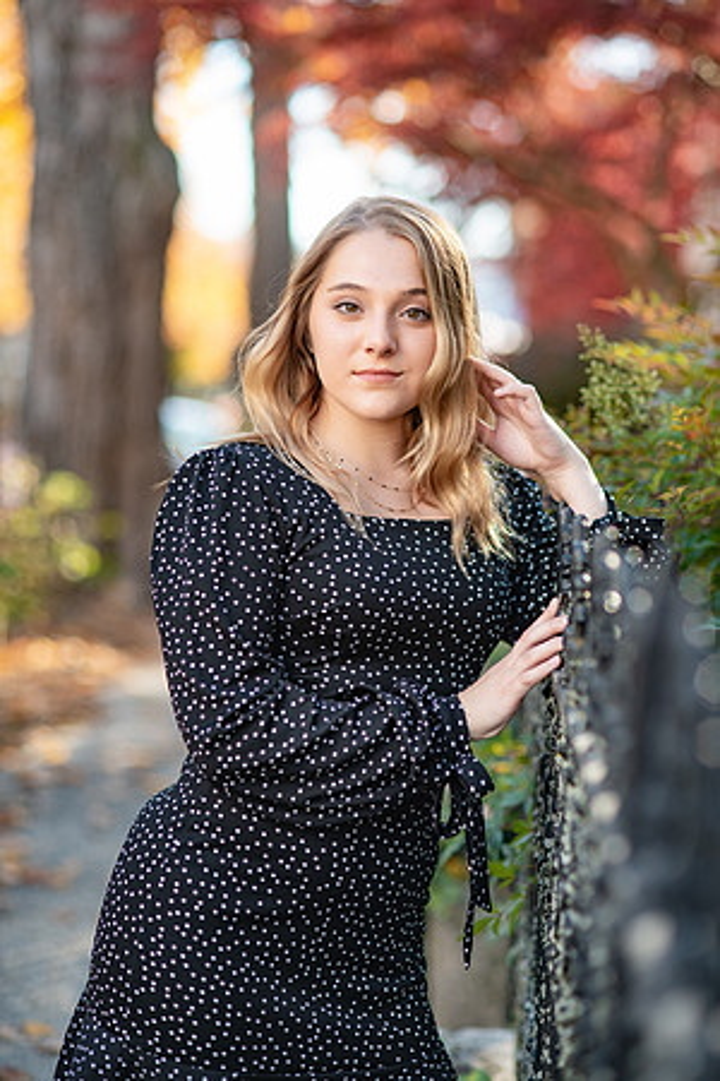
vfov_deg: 23.9
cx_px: 360
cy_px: 540
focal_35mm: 85
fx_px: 2550
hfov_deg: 16.1
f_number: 2.8
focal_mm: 85
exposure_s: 1/500
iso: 160
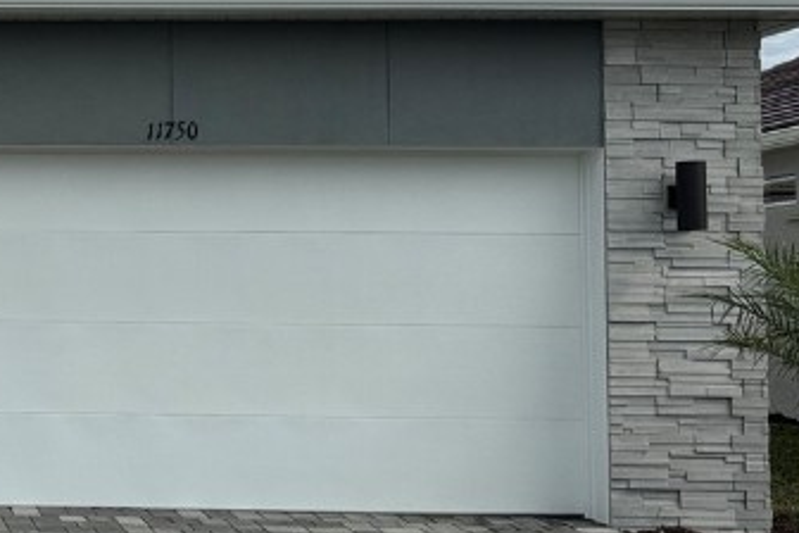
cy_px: 212
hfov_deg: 24.0
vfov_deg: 17.9
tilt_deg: +2.1
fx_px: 1687
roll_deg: -0.7
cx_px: -188
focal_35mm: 76
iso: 80
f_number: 1.78
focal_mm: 6.76
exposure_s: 1/9009
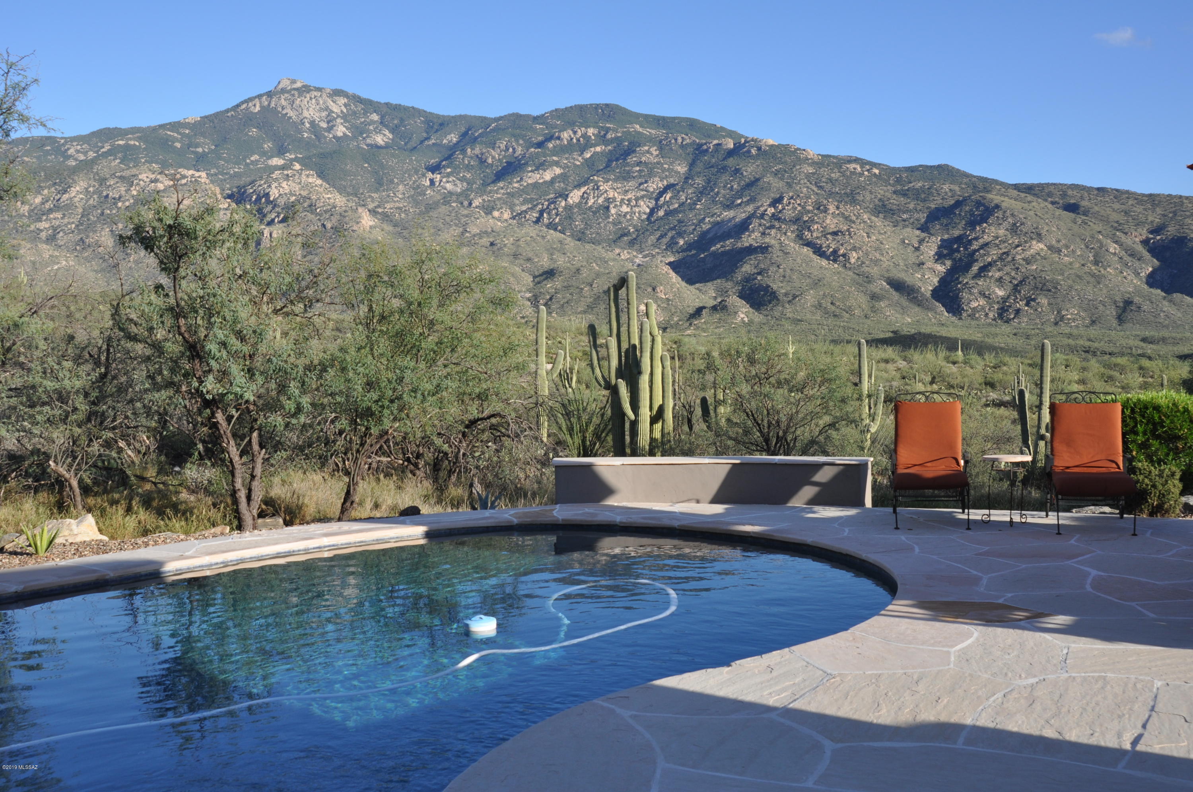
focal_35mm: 36
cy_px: 396
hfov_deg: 53.2
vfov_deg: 36.8
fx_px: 1191
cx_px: 596
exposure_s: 1/250
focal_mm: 24
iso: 200
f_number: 8
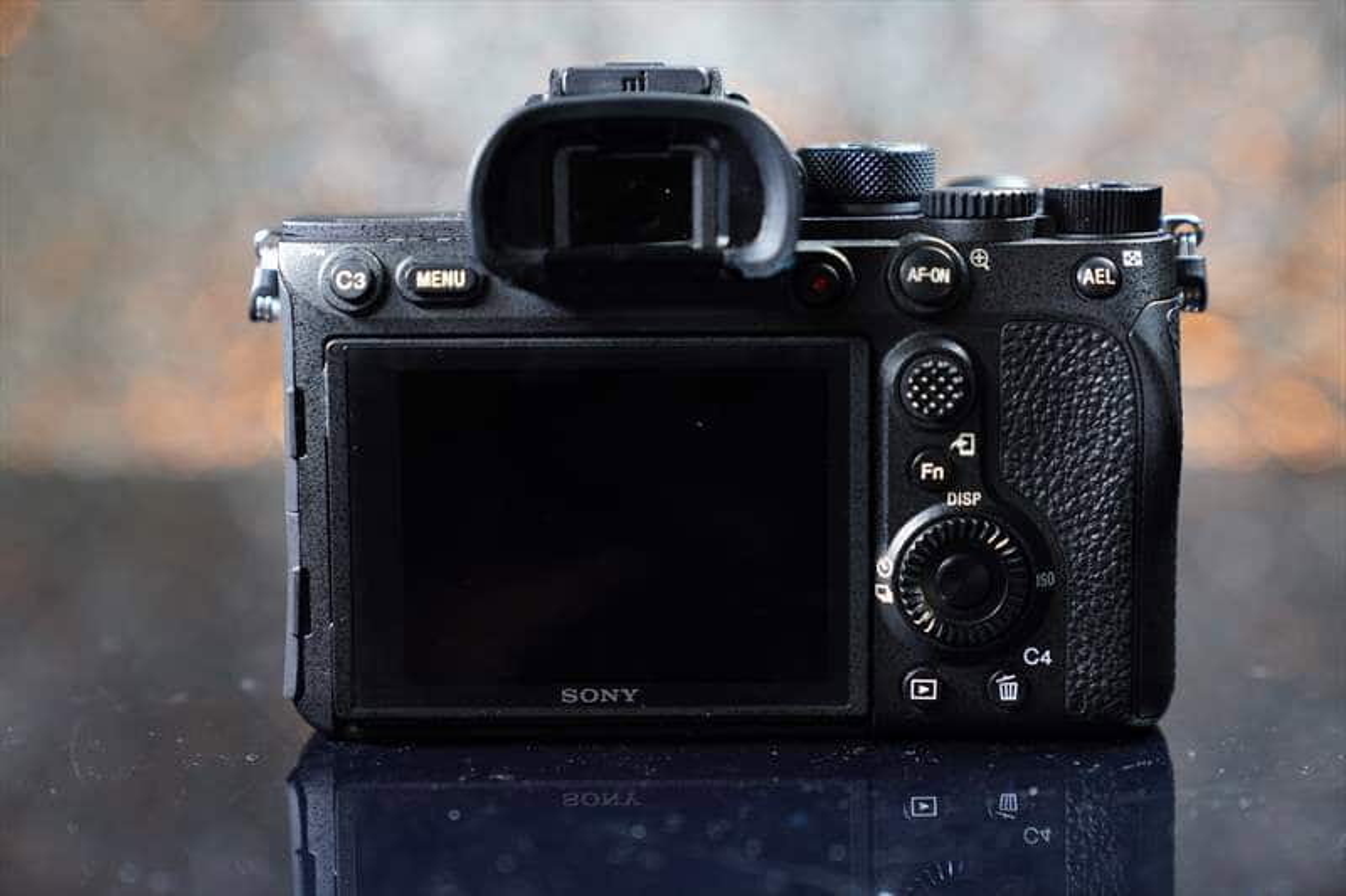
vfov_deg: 19.4
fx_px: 2617
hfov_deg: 28.8
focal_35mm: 70
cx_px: 673
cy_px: 448
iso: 800
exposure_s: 1/100
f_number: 4
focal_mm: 70
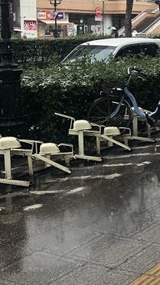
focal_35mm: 67
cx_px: 227
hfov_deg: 16.7
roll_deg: +0.0
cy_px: 73
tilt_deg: -2.2
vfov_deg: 30.9
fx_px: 505
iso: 20
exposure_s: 1/124
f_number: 1.8
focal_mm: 3.99
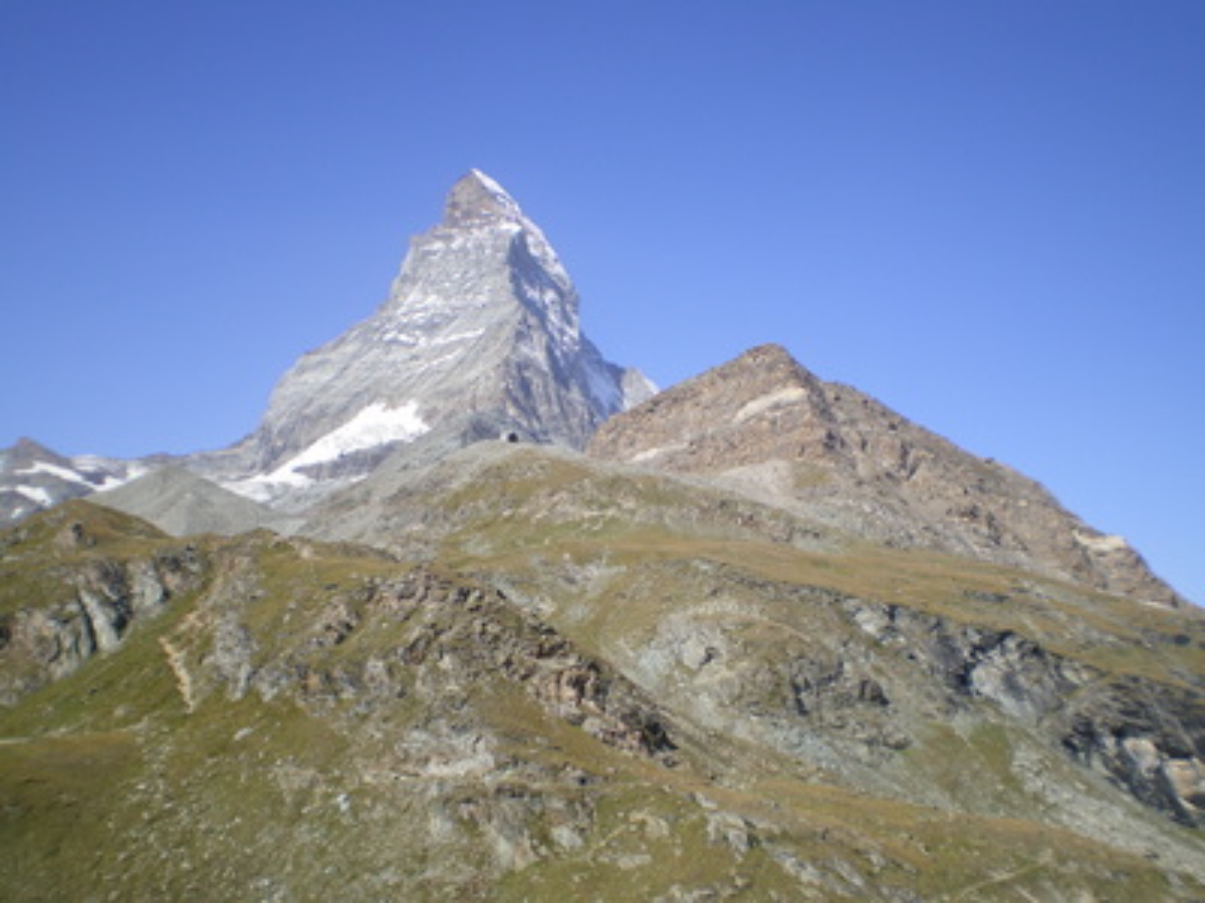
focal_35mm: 38
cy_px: 452
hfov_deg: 49.0
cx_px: 602
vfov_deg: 37.7
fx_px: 1323
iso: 64
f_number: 4.6
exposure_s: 1/320
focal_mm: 6.3
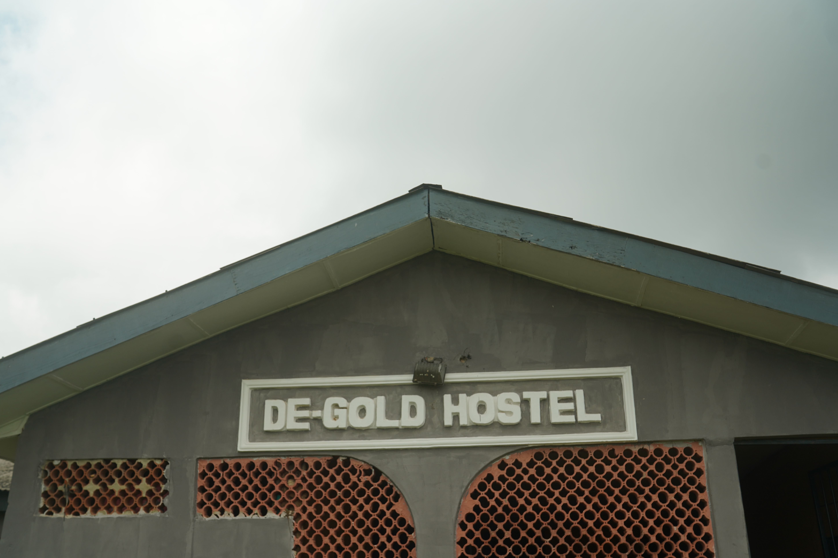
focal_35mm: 36
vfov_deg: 36.9
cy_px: 278
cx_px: 411
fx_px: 838
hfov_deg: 53.1
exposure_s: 1/80
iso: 100
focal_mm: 35
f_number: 4.5
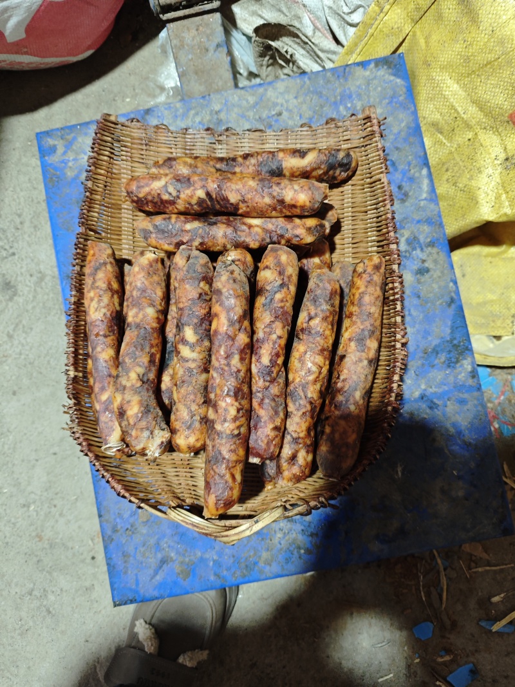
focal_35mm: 24
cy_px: 344
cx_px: 258
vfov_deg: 71.6
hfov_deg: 56.8
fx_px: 476
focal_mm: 5.84
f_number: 1.6
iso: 800
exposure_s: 1/33.3
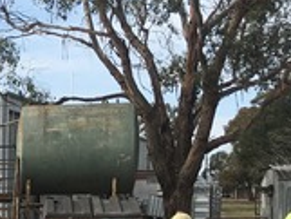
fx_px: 1211
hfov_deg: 12.2
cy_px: 328
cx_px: -280
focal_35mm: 144
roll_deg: +1.1
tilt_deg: -2.5
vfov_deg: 10.0
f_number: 2.2
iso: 25
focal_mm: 4.15
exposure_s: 1/1183
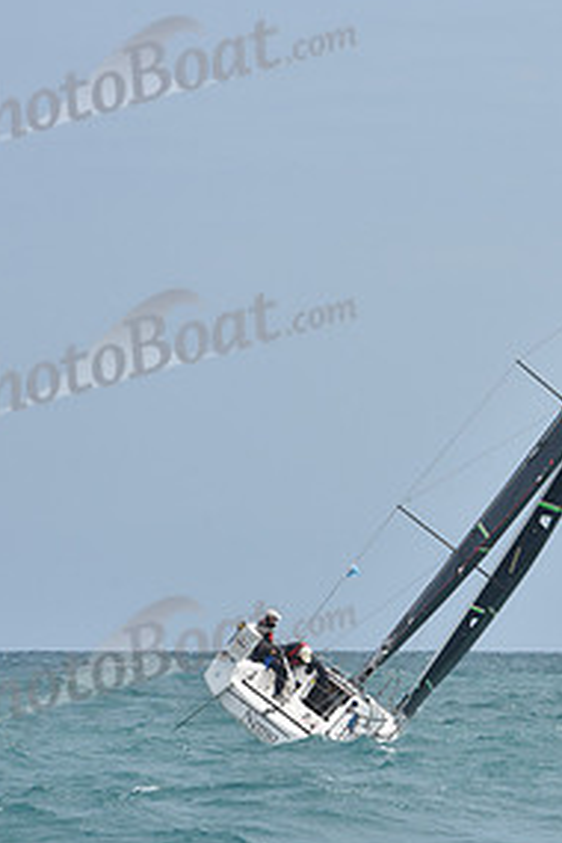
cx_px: 510
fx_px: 9530
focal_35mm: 407
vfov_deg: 5.1
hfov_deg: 3.4
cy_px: 464
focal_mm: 200
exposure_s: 1/800
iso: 250
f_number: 11
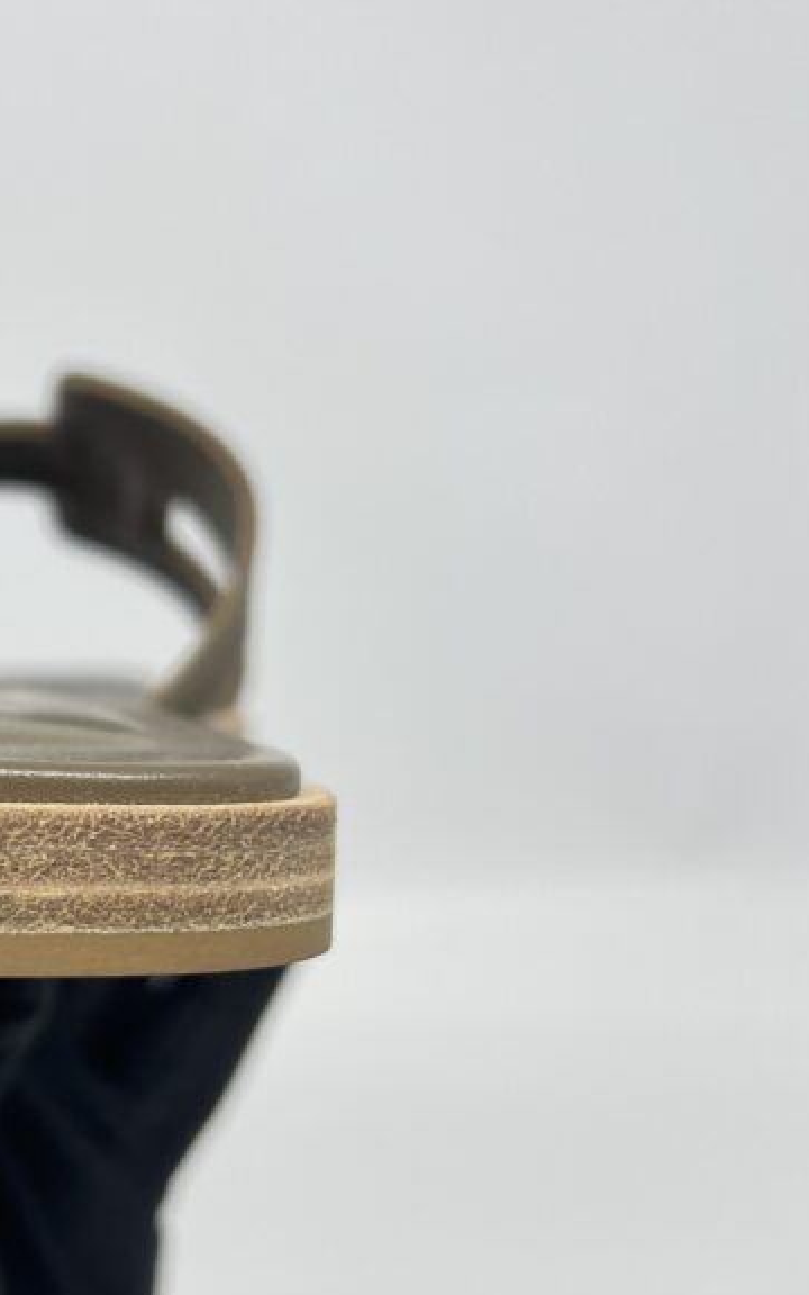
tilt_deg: -28.3
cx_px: -2
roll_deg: +0.2
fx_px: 1729
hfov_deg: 25.1
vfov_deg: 40.9
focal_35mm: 49
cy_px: 771
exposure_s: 1/100
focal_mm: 5.7
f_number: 1.5
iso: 40
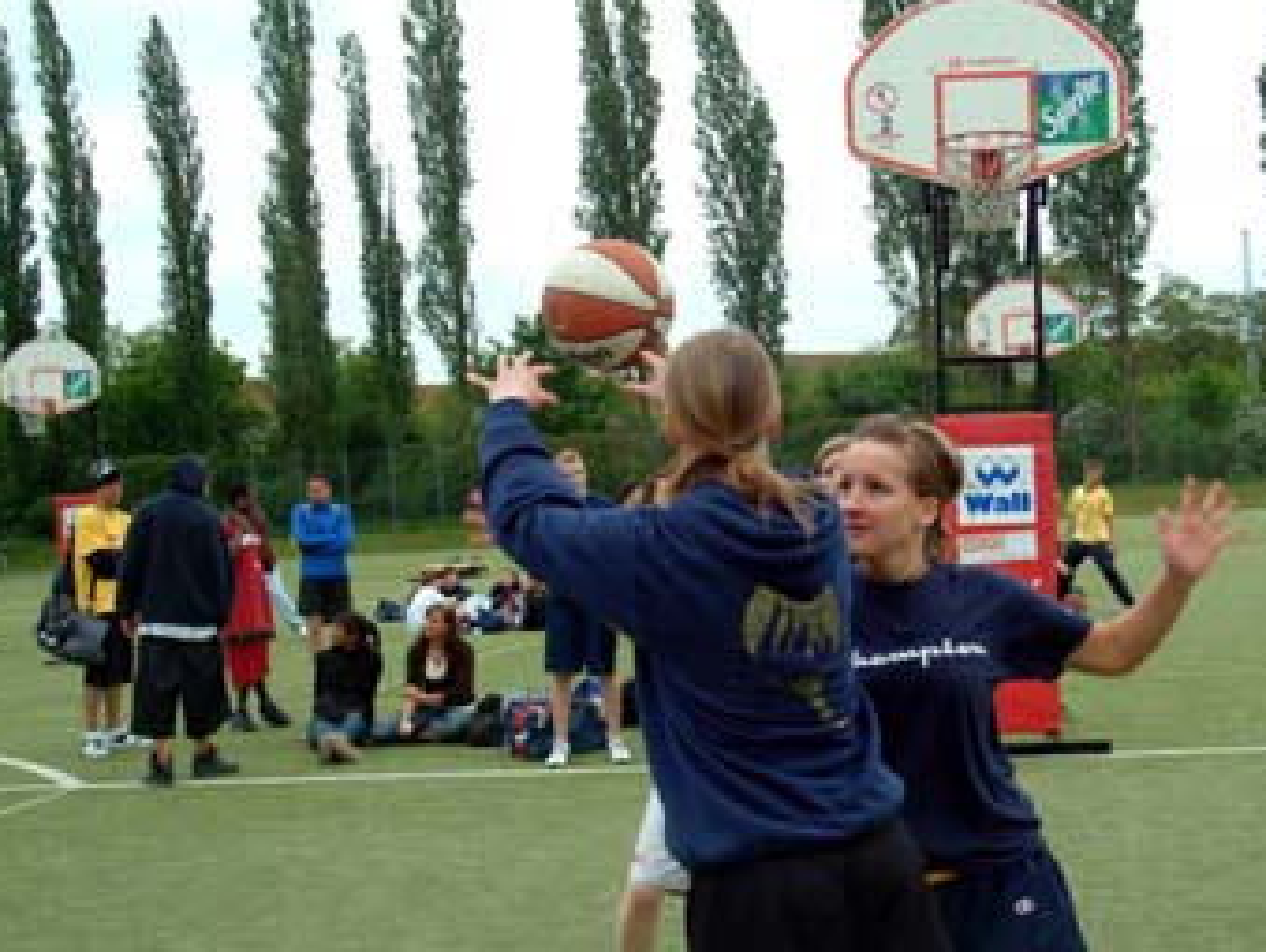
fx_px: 1891
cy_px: 556
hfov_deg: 36.7
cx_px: 818
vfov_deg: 28.2
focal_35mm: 52
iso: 400
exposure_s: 1/250
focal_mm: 27
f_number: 8
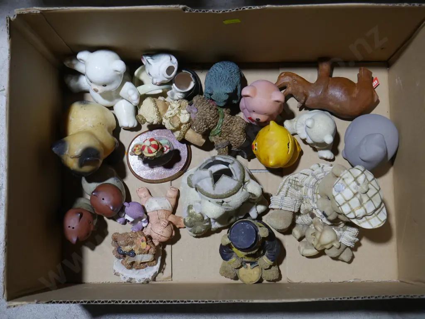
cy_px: 160
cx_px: 212
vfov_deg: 25.2
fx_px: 712
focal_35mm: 58
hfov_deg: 33.2
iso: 400
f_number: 5.4
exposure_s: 1/60
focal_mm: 29
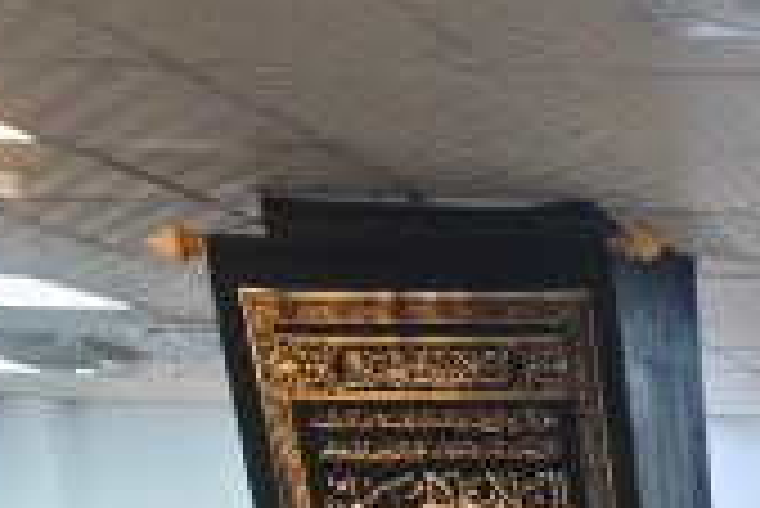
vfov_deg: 12.2
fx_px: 1733
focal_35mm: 82
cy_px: 1317
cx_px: 1228
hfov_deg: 20.2
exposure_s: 1/50
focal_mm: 2.16
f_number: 2.2
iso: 354
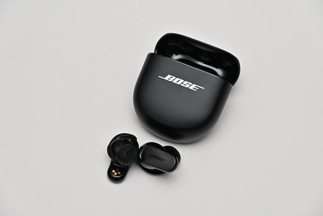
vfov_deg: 12.9
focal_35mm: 106
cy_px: 108
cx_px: 162
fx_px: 955
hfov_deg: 19.2
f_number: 8
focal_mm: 71
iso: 200
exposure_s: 1/200
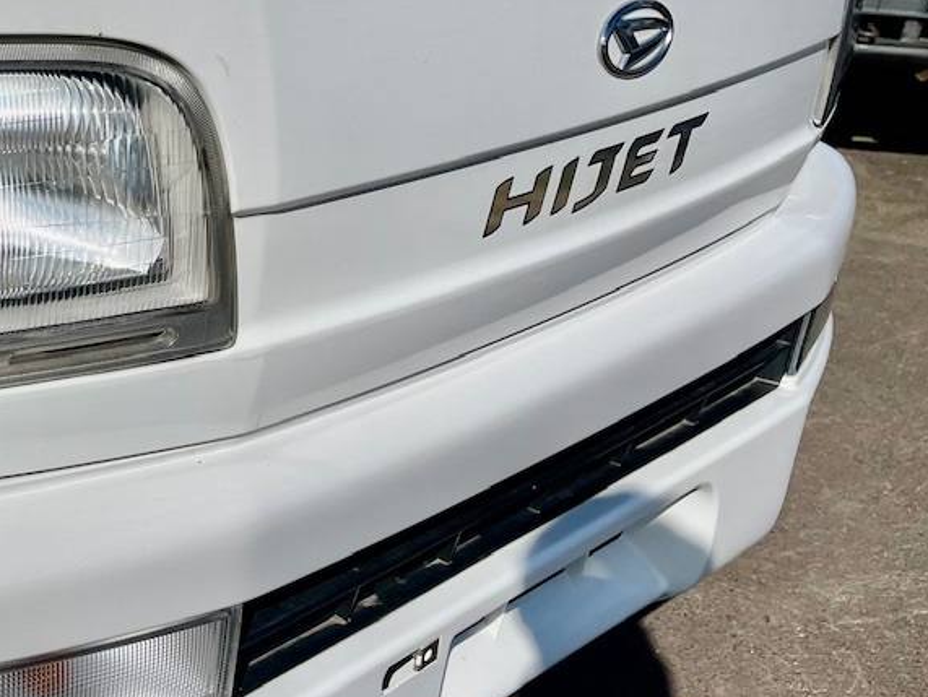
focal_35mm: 56
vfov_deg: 26.1
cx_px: -81
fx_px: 1502
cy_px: 349
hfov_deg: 30.8
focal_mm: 5.1
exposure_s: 1/10989
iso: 32
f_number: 1.6
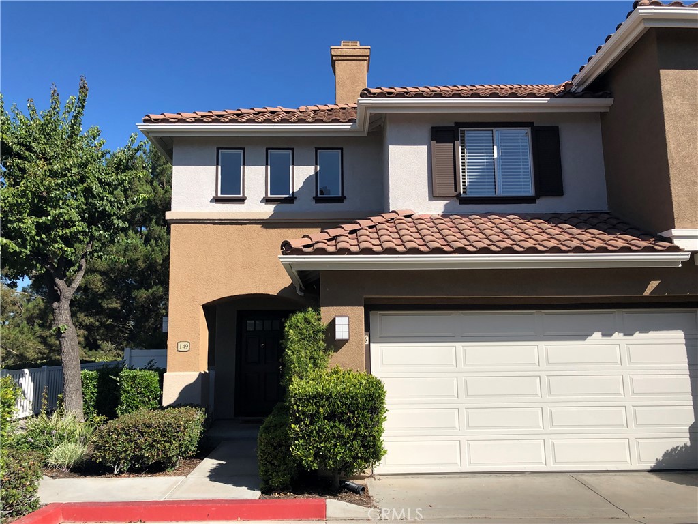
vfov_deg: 49.7
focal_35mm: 28
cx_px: 349
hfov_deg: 63.4
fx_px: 565
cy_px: 262
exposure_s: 1/2315
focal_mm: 4
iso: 20
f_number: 1.8
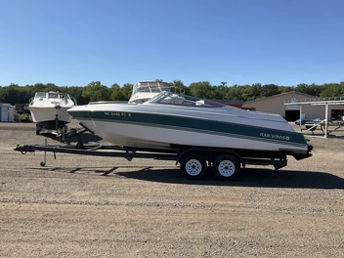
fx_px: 328
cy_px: 123
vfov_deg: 42.9
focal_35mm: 33
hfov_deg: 55.3
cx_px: 175
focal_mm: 3
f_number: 1.8
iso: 25
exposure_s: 1/1912
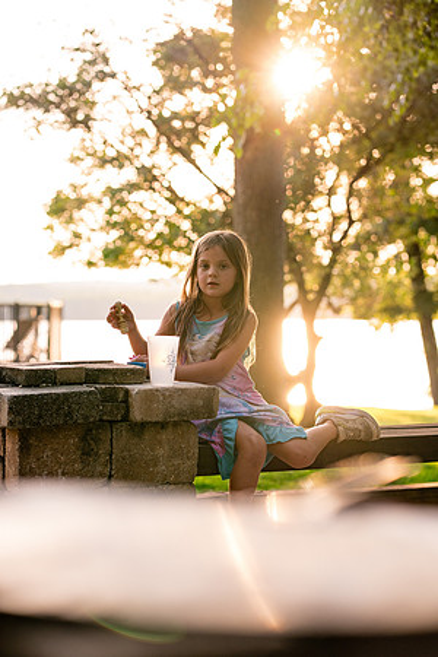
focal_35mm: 85
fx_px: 1551
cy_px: 328
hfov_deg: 16.1
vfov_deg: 23.9
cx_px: 219
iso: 1000
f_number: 3.5
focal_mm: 85
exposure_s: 1/640
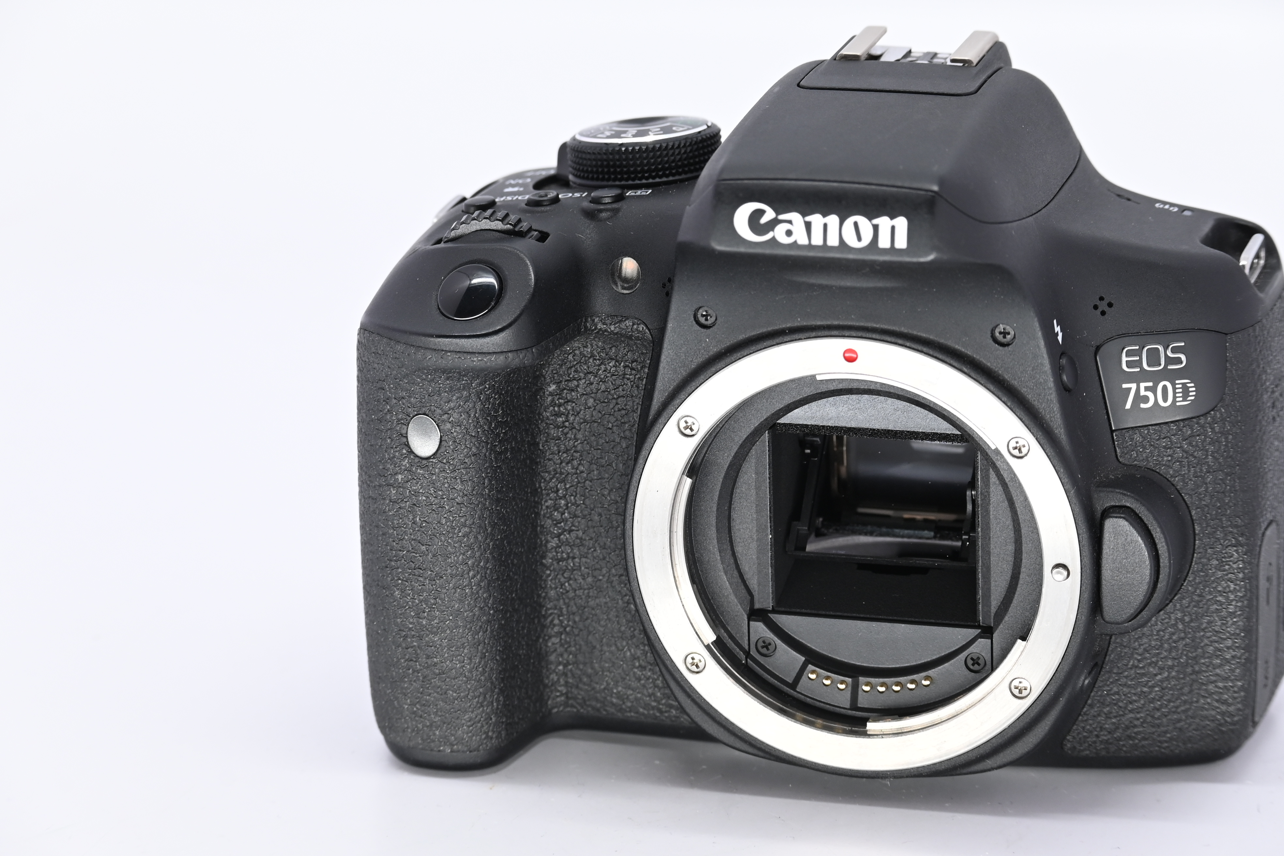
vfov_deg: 9.7
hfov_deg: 14.6
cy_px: 428
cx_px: 642
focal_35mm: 141
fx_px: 5029
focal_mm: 94
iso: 500
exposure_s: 1/125
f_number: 9
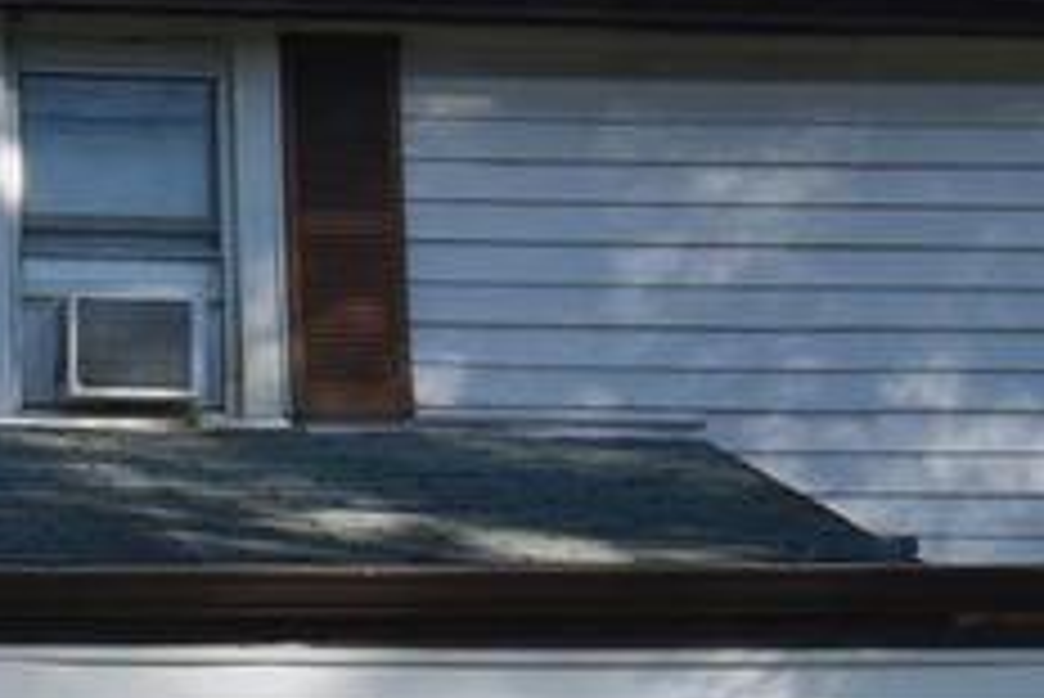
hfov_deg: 8.0
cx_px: -518
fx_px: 7286
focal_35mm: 251
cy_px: 504
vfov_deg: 5.5
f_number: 9
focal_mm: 27
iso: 100
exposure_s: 1/200
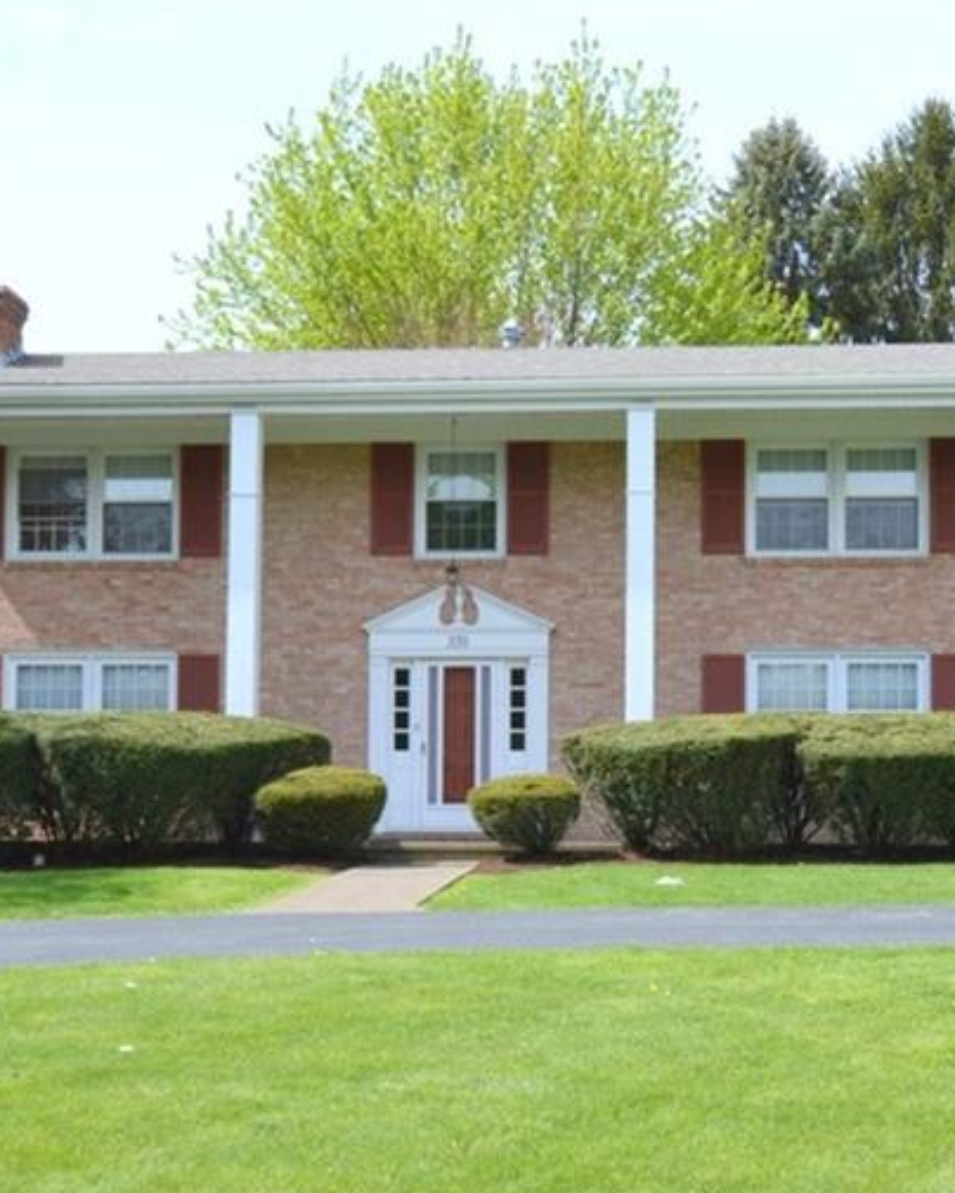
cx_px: 574
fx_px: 2014
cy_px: 777
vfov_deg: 32.8
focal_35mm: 57
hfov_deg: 26.6
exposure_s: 1/200
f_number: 7.1
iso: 100
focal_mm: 20
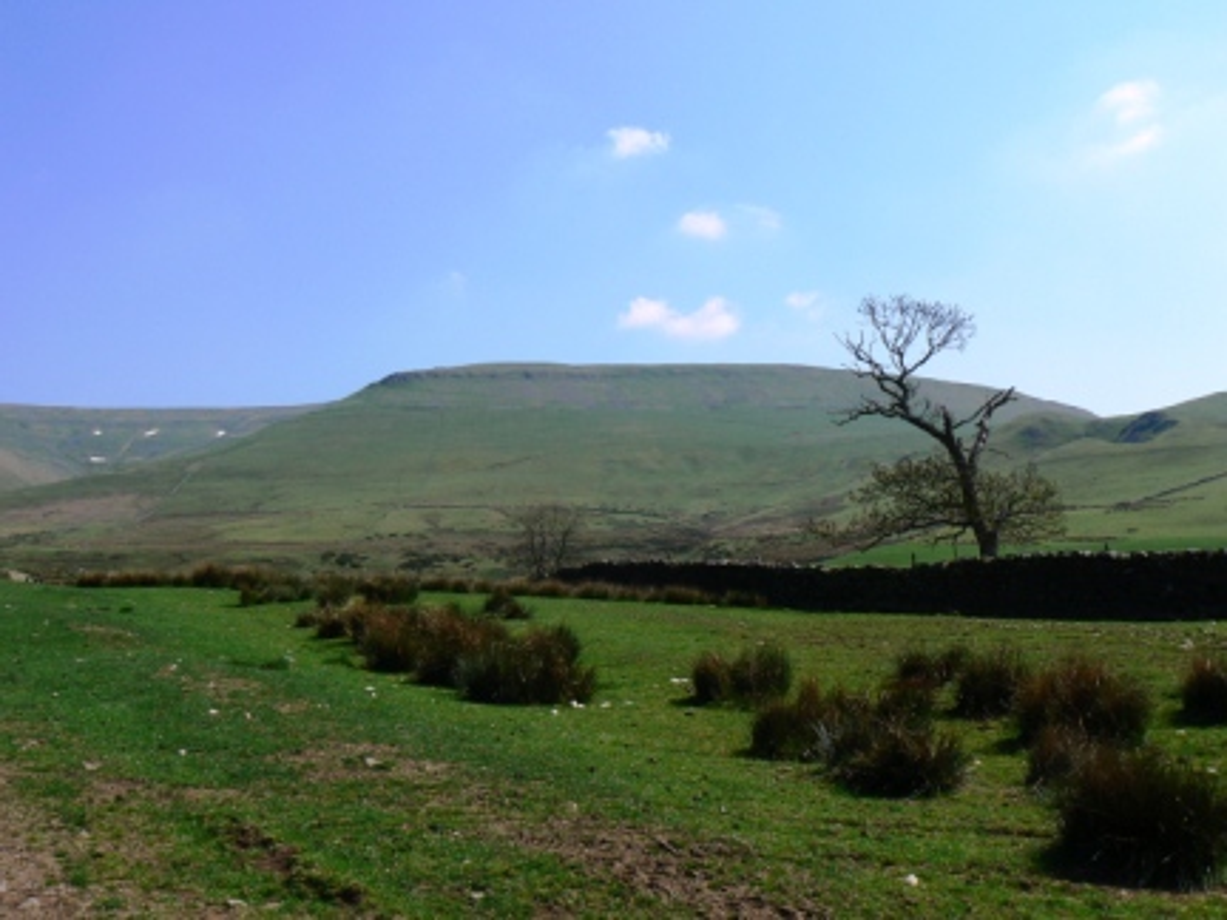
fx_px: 1276
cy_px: 460
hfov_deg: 51.4
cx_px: 614
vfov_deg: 39.7
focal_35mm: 36
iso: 80
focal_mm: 6
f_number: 8
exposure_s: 1/400
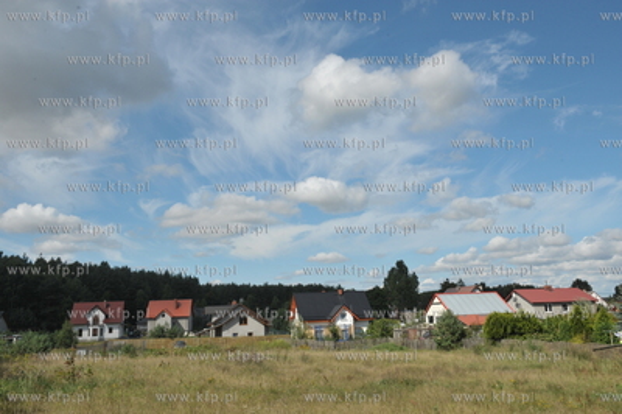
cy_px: 207
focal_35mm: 34
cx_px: 311
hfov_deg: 55.8
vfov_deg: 38.8
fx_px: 587
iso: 400
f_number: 10
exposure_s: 1/800
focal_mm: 34
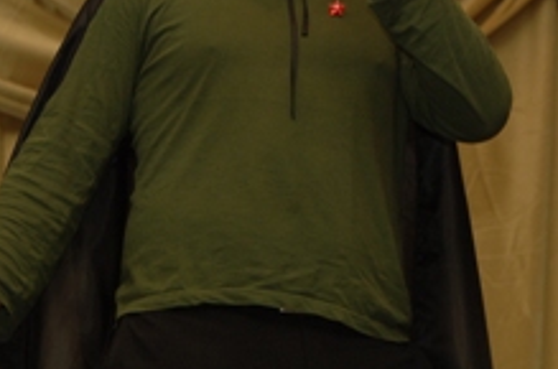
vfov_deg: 6.5
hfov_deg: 9.9
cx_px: 303
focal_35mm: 209
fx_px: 3232
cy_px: 23
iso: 400
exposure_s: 1/60
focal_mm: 68
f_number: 4
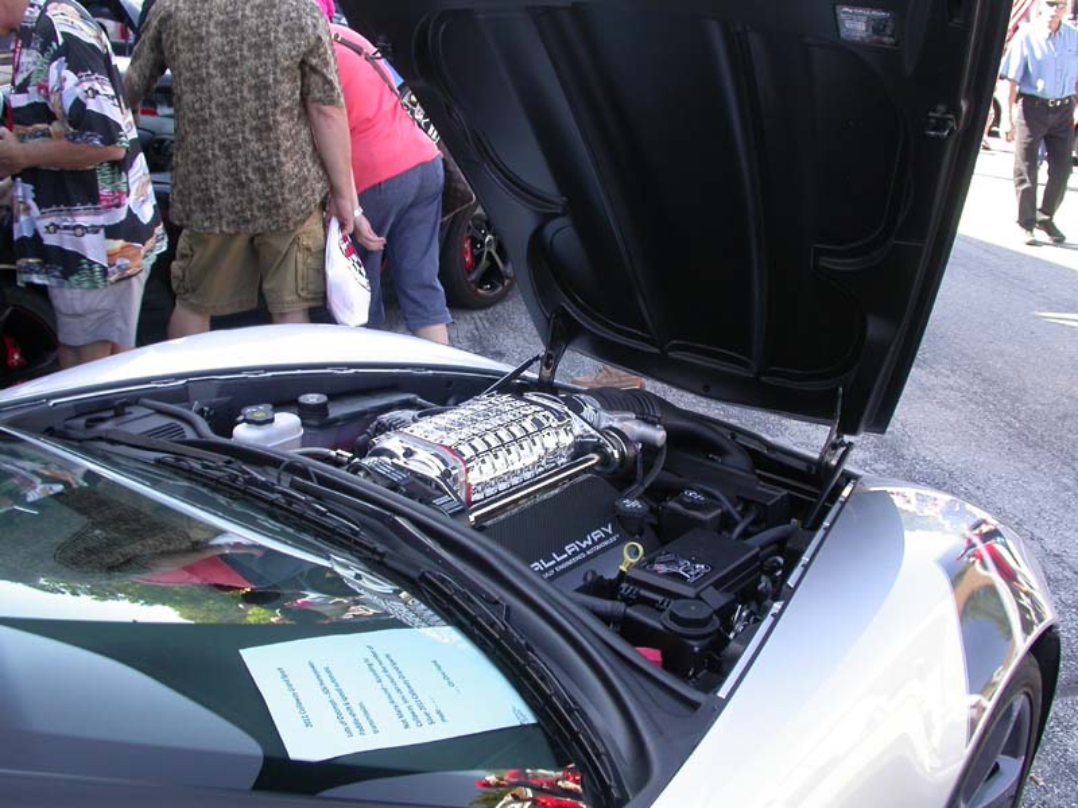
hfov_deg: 49.0
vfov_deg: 37.7
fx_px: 1183
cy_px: 404
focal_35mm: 38
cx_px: 539
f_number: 3.7
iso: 100
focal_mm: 7.85
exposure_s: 1/98.8
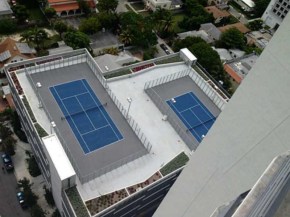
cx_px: 145
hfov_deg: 55.4
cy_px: 108
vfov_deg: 42.9
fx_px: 276
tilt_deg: -48.1
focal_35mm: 33
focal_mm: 4.12
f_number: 2.4
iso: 50
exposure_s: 1/1205
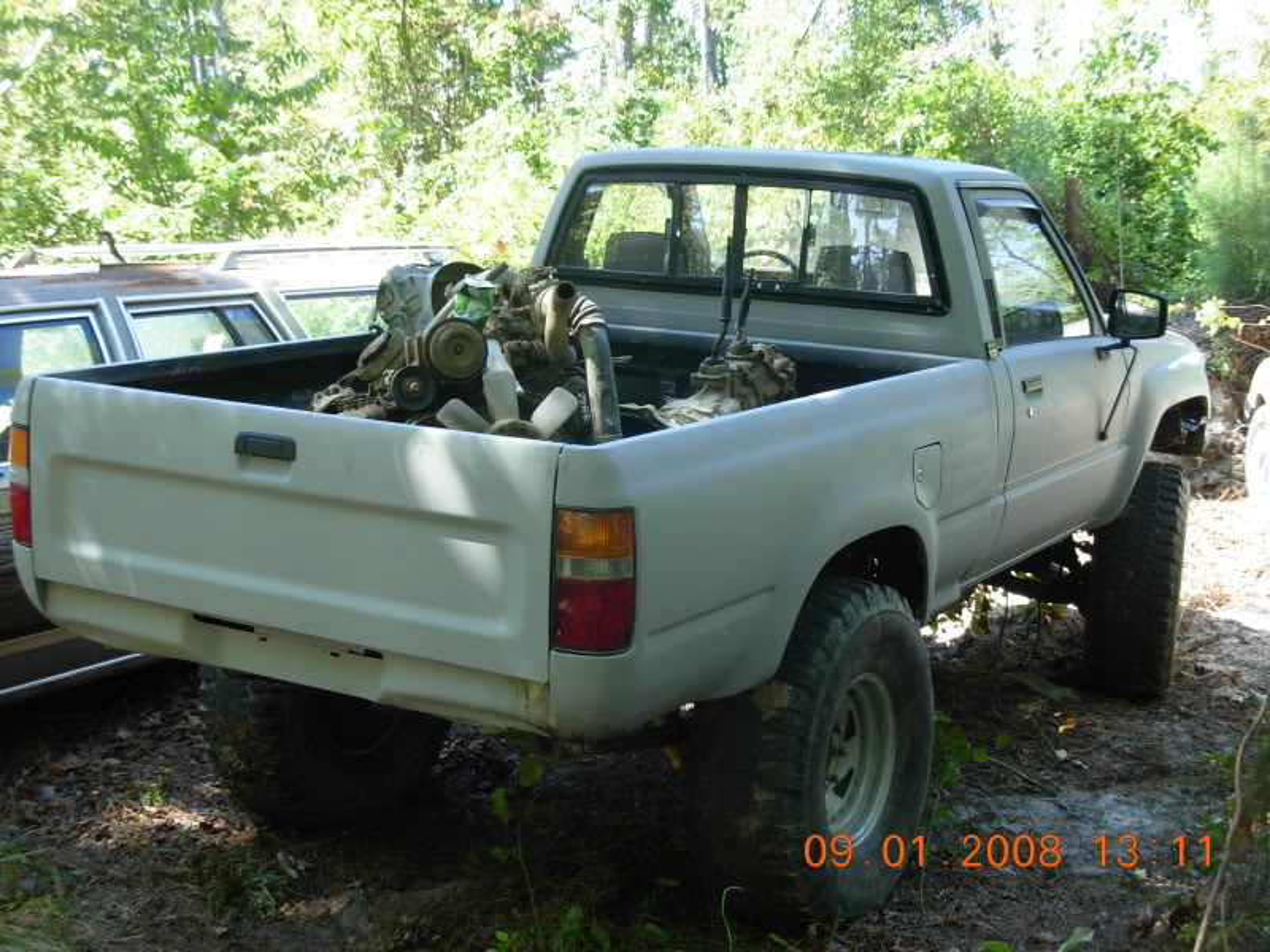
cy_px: 476
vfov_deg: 25.2
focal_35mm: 58
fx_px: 2128
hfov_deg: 33.2
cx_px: 635
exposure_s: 1/70
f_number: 3.3
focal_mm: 9.5
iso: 79
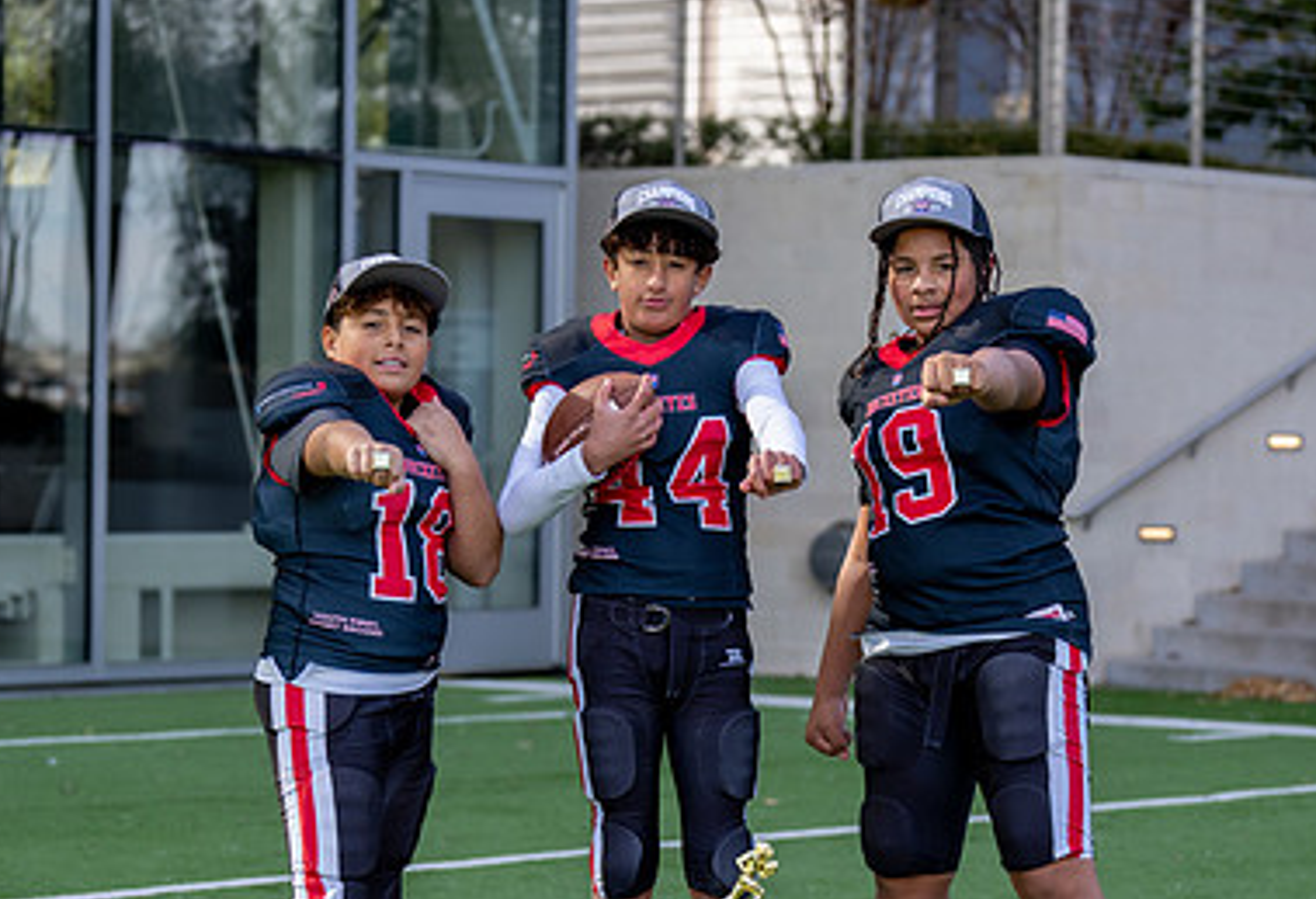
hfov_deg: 15.8
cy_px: 618
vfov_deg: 10.8
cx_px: 630
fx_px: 4752
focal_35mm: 129
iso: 100
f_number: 2.8
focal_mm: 70
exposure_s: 1/500
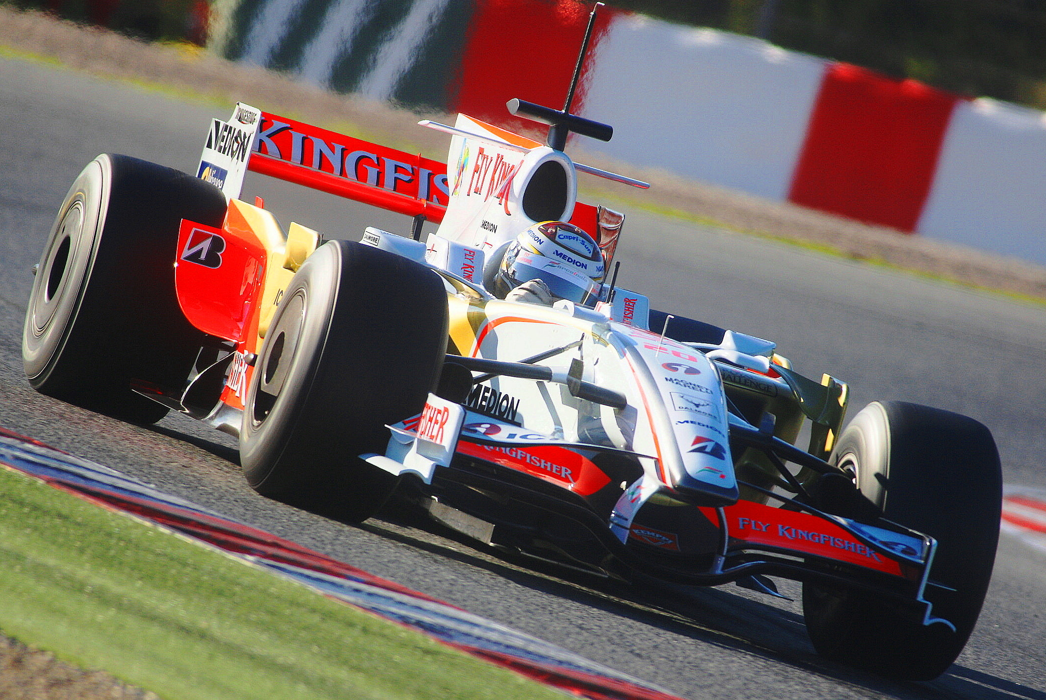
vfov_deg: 2.0
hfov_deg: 3.0
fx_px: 20184
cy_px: 348
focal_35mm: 694
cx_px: 524
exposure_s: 1/640
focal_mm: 460
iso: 200
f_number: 6.3
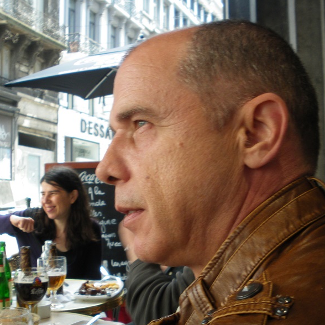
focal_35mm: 53
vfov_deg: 32.2
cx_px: 179
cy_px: 181
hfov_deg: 32.2
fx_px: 563
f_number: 3.5
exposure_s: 1/50
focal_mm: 6.3
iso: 64
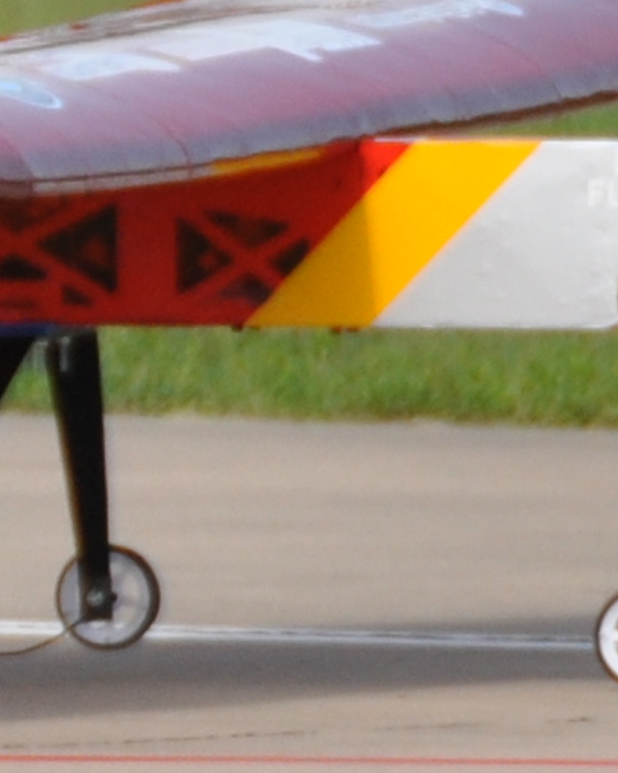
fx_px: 54224
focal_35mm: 2371
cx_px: -431
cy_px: 79
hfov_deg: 0.7
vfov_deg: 0.8
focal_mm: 200
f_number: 5.6
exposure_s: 1/1250
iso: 400
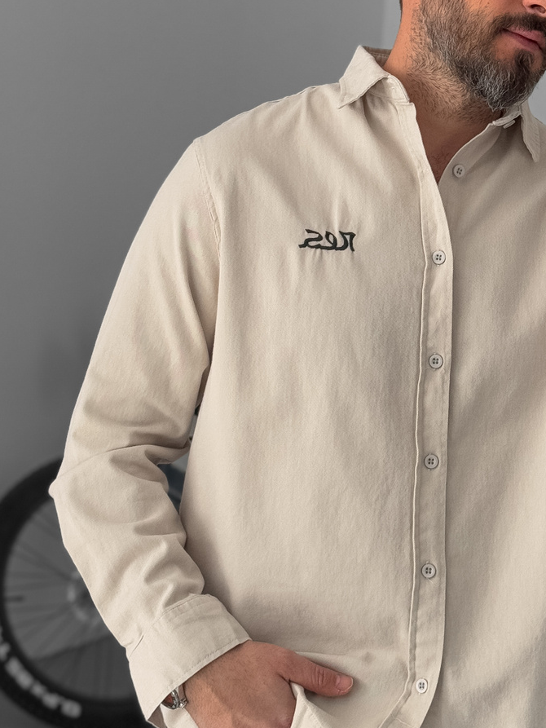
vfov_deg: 22.7
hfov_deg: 17.0
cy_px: 303
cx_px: 434
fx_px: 1808
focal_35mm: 86
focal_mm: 6.76
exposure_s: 1/120
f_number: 1.8
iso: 64
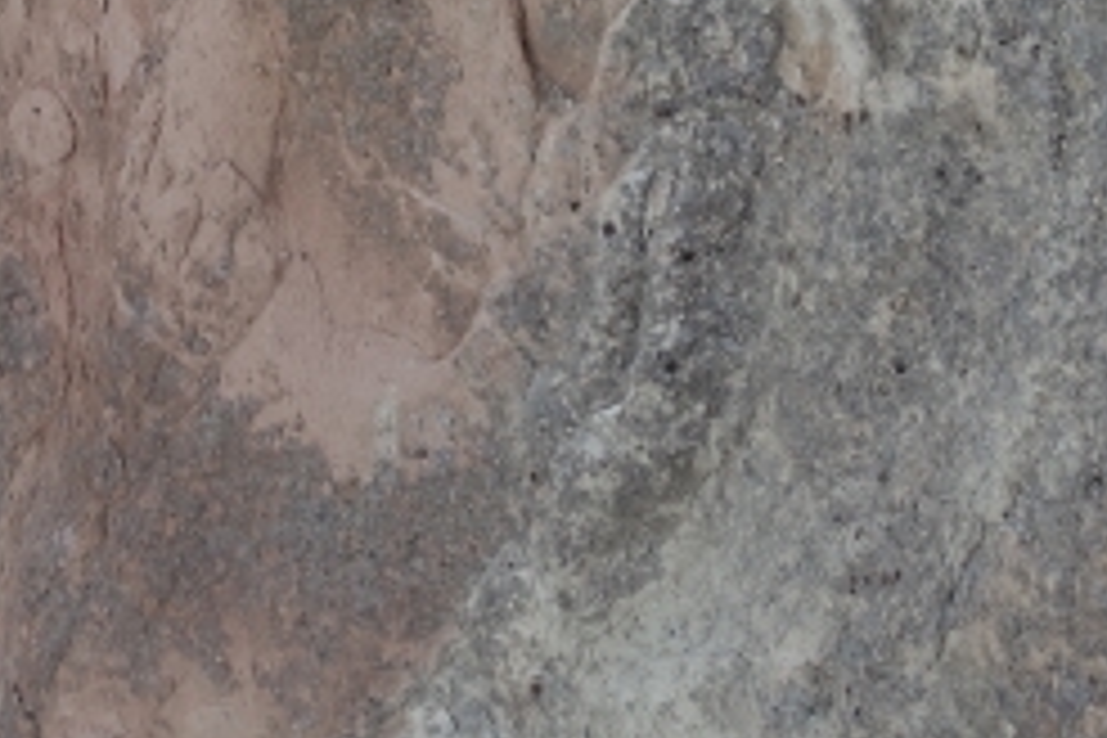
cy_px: -677
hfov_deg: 17.7
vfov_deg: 11.1
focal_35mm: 114
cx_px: 122
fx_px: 3505
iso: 125
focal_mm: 10.4
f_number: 2.8
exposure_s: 1/100
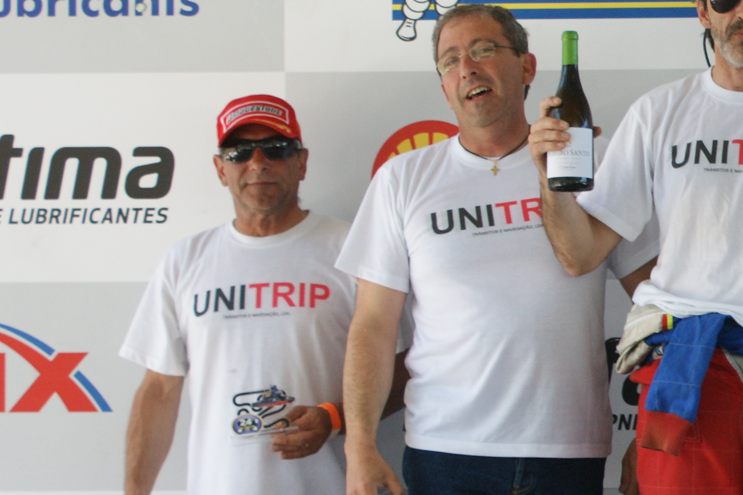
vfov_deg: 6.4
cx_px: 1021
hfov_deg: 9.4
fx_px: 4416
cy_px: 462
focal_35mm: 214
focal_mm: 50
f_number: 5.6
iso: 250
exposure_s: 1/80
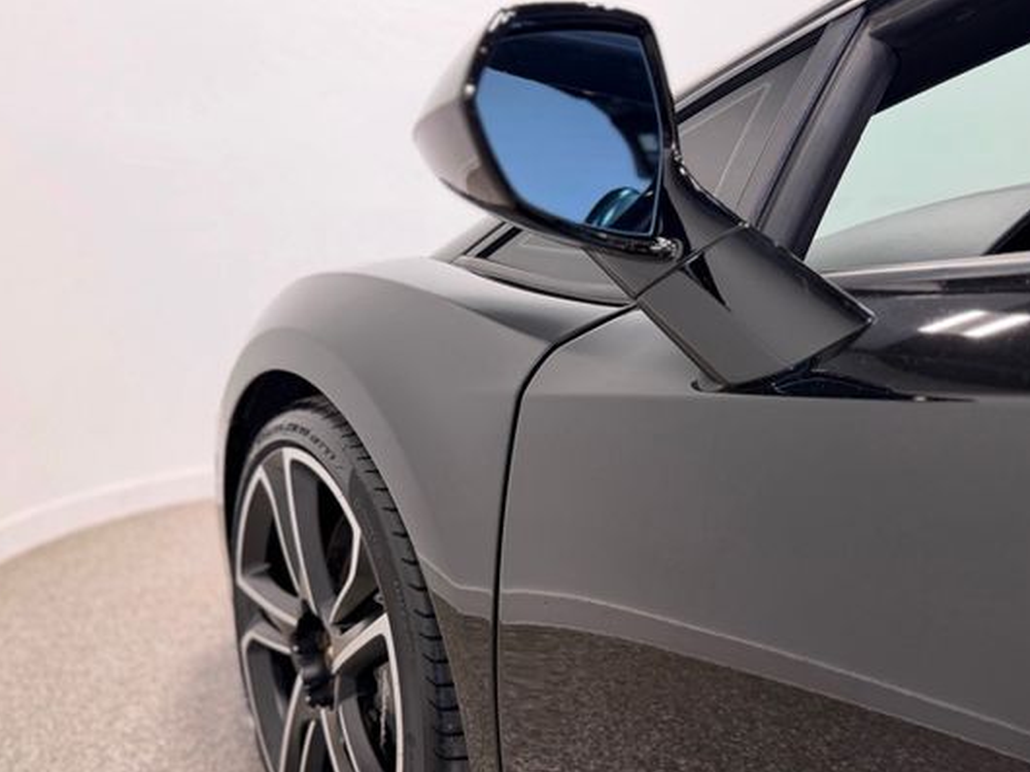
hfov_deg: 61.4
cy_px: 434
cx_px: 591
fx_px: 863
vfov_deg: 48.1
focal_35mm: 29
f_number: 1.78
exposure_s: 1/120
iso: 80
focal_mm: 6.76
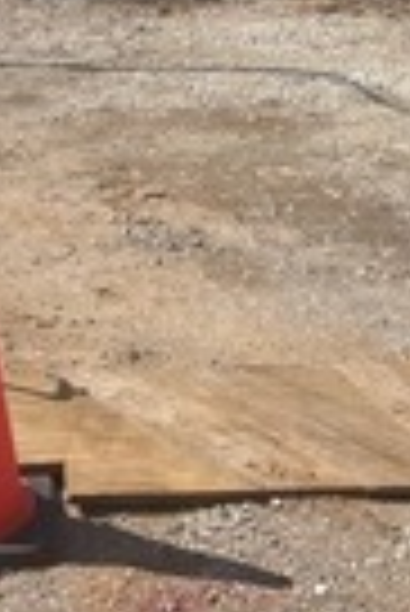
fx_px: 1312
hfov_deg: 17.8
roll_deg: +0.1
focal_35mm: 77
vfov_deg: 24.8
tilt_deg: -3.0
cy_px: -27
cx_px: 171
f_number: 1.8
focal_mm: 3.99
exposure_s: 1/2558
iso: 20
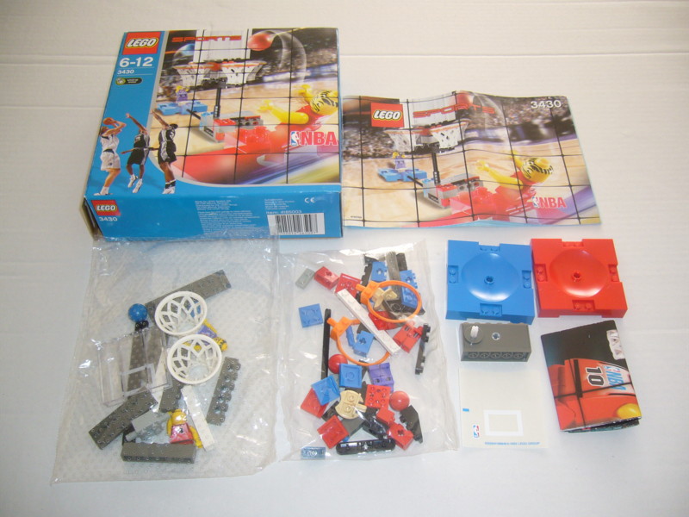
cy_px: 258
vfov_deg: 40.7
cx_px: 344
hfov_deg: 52.6
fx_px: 697
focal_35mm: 35
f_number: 2.8
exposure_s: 1/30
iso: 100
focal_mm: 5.8
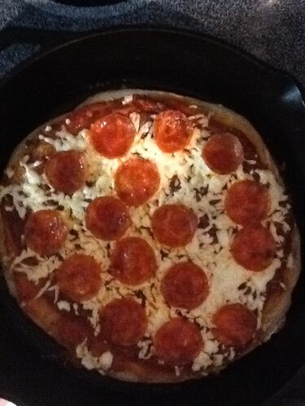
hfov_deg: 44.2
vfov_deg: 56.8
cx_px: 152
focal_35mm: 32
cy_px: 203
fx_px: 376
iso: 800
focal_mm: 2.03
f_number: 2.4
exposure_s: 1/15
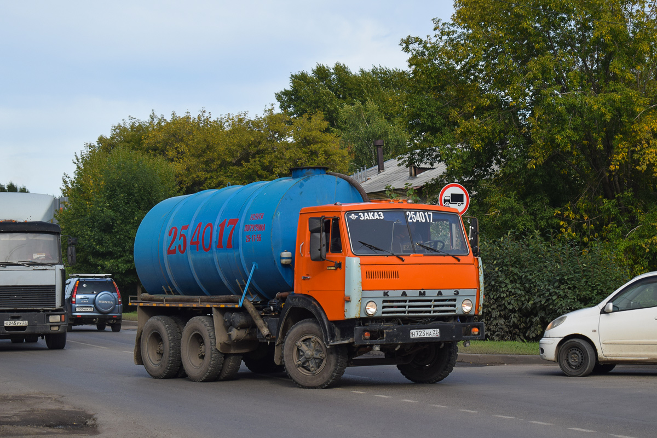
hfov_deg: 24.6
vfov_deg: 16.6
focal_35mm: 82
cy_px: 219
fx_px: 1506
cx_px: 328
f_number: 6.3
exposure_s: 1/500
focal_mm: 55
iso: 200
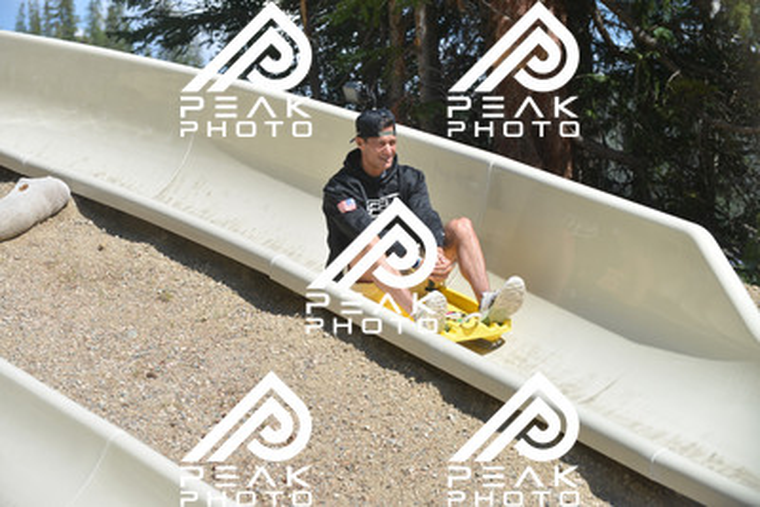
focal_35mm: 122
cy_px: 254
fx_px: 2576
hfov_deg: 16.8
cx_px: 380
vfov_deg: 11.2
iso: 220
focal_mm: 122
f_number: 6.3
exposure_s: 1/800
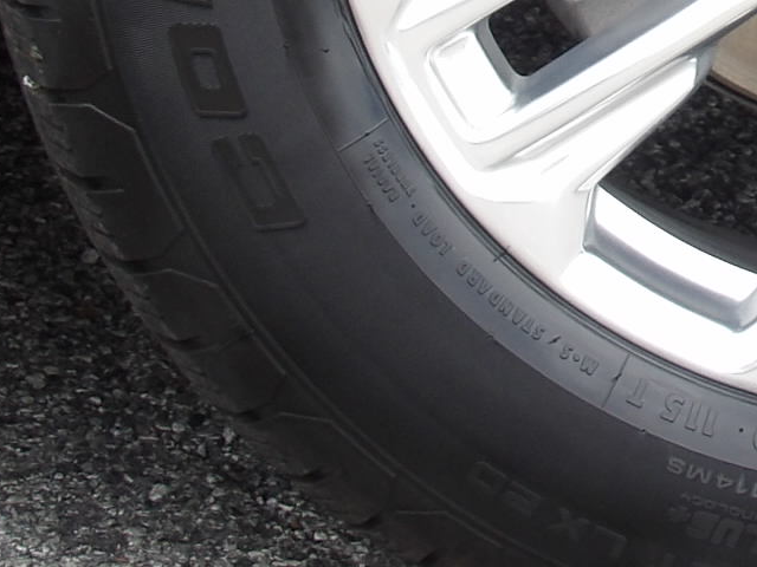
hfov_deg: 3.4
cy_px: -279
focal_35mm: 579
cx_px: 966
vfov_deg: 2.6
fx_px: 12662
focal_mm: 25.6
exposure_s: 1/151
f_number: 4.3
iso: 100
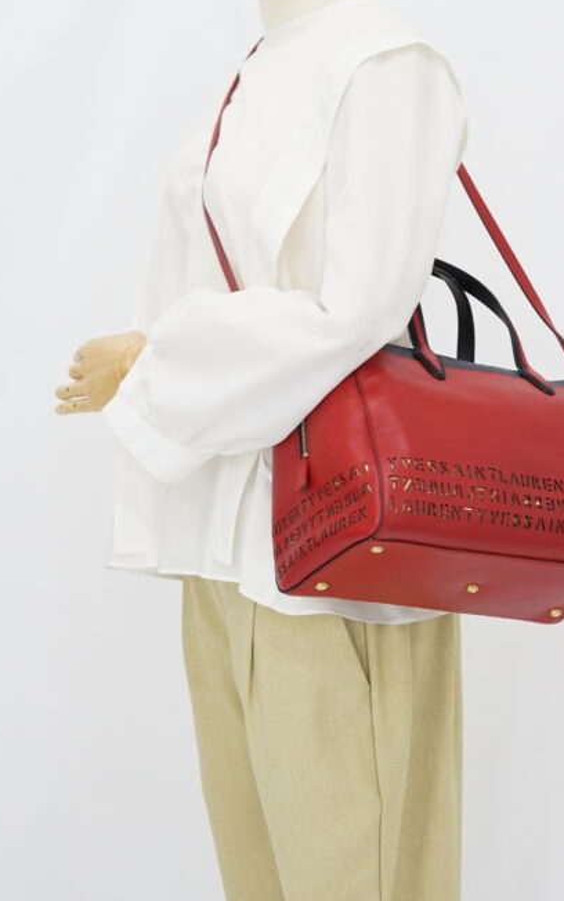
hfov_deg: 16.3
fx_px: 1966
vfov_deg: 25.8
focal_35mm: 80
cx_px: 342
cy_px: 383
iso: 640
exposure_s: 1/8
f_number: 6.3
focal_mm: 50
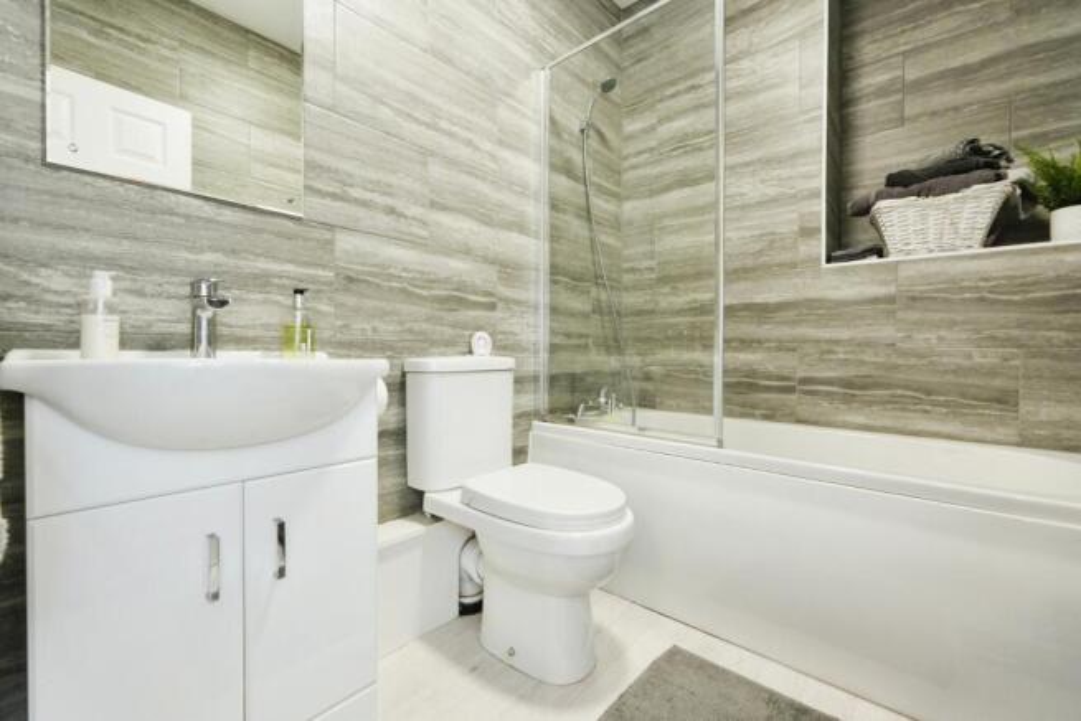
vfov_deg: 74.6
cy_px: 360
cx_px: 540
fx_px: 473
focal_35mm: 16
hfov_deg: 97.6
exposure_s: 1/15
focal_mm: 10.5
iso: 400
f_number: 4
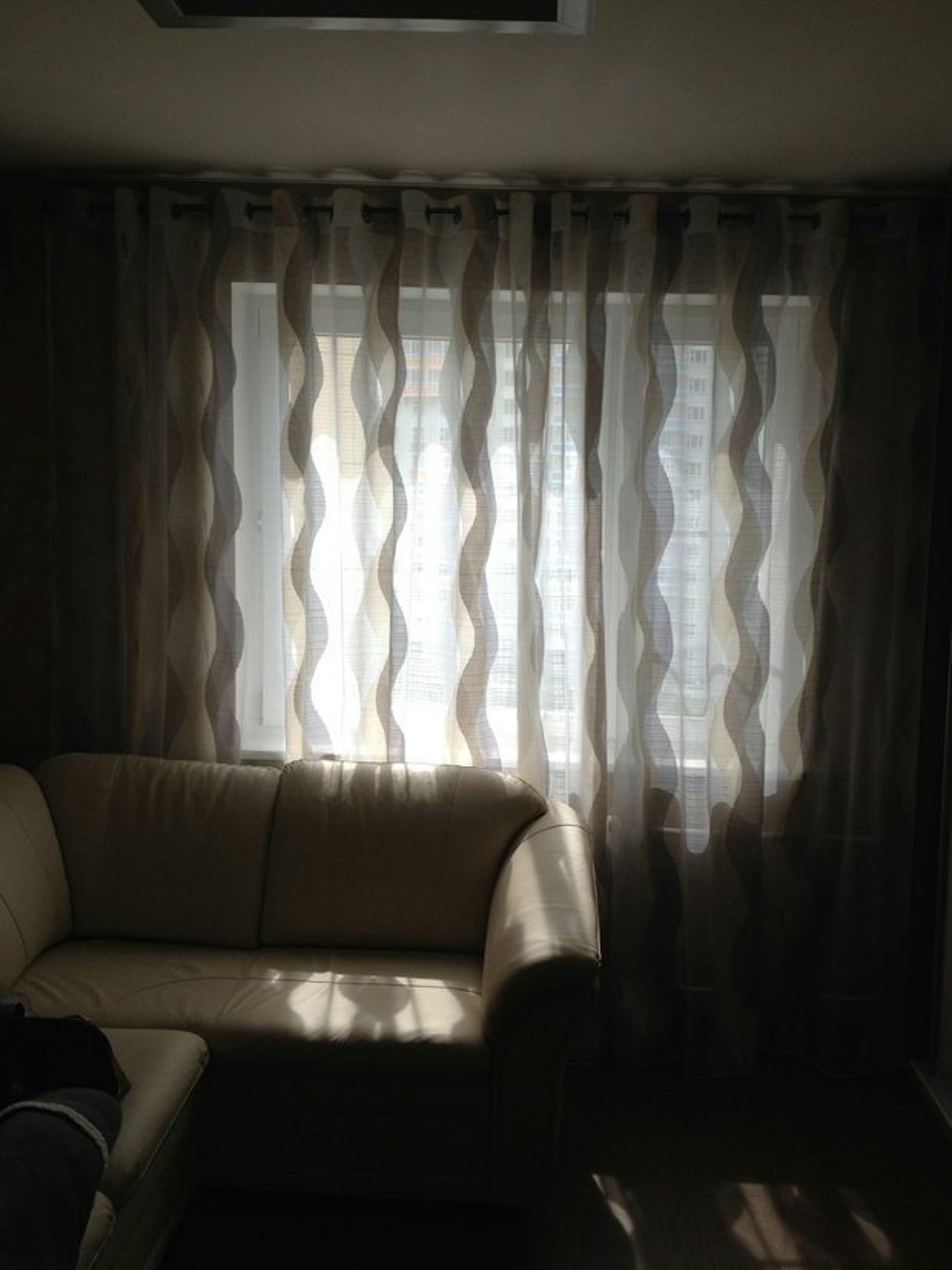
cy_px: 635
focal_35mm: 35
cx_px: 476
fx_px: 1284
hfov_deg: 40.7
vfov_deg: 52.6
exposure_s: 1/460
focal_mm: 4.28
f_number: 2.4
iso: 50
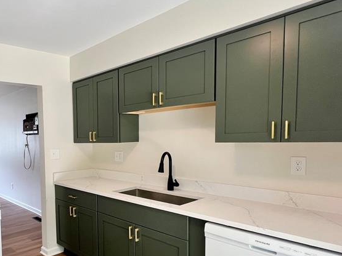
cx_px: 57
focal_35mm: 24
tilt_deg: -5.0
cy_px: 157
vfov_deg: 56.2
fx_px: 237
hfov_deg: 63.7
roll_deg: +2.1
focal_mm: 1.57
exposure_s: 1/120
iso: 100
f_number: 1.8
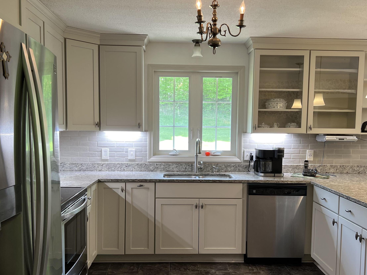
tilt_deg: -4.8
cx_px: 188
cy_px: 158
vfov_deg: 39.6
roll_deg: -0.4
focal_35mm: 36
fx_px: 382
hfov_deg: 51.4
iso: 64
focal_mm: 5.7
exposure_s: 1/60
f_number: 1.5
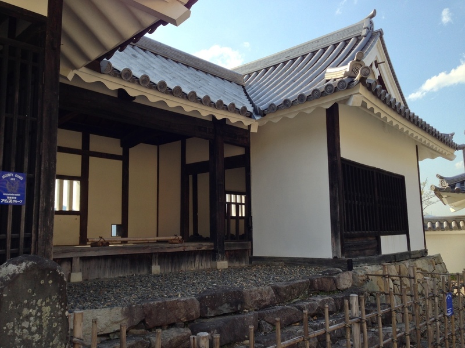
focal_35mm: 33
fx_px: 443
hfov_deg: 55.4
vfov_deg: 42.9
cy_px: 174
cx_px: 232
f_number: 2.4
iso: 50
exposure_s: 1/319
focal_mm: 4.13
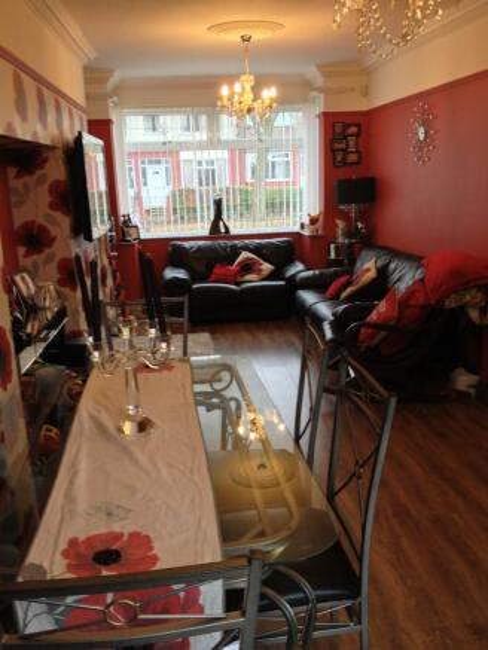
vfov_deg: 52.6
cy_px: 325
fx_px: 658
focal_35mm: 35
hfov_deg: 40.7
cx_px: 244
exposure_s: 1/20
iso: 80
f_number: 2.4
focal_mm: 4.28
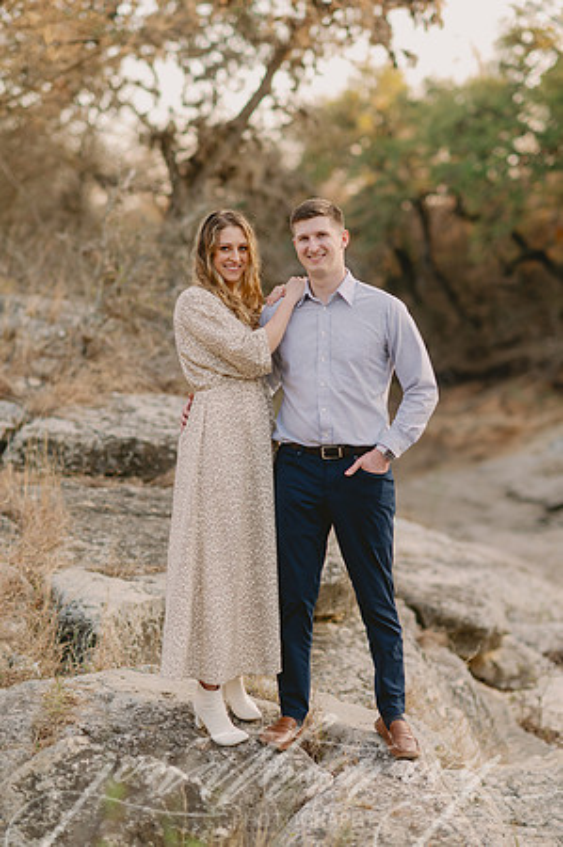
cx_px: 282
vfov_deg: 23.9
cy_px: 424
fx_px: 1998
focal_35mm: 85
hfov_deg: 16.0
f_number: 2
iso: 100
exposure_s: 1/250
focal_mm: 85
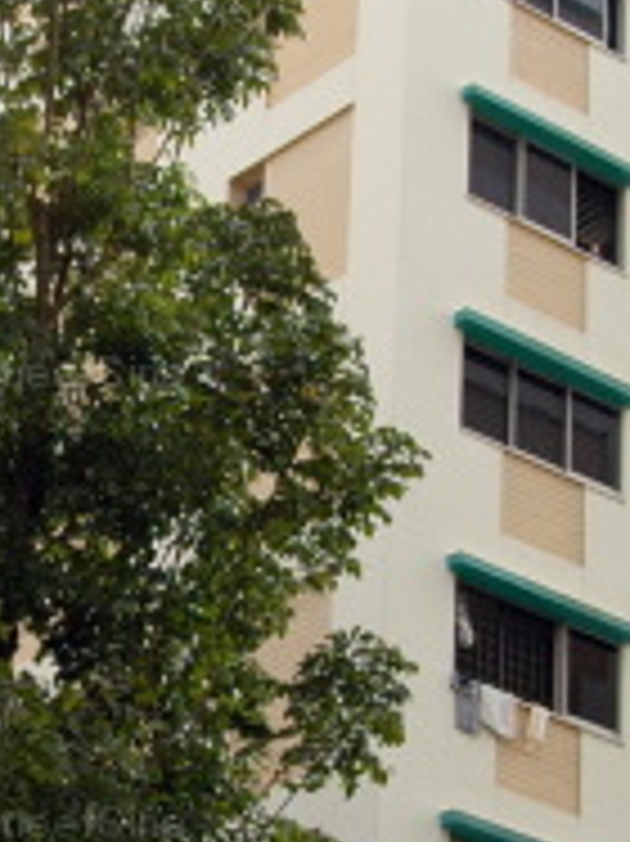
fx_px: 3401
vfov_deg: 14.1
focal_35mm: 140
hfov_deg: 10.5
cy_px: 576
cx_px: 70
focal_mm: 26
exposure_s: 1/1000
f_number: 4
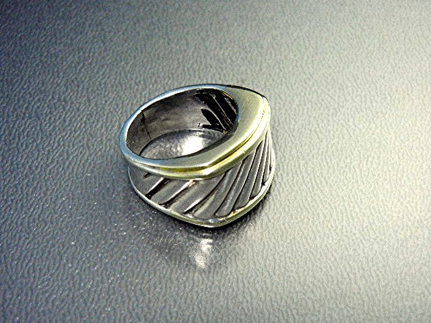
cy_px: 162
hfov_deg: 32.7
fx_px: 735
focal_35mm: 59
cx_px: 216
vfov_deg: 24.8
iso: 800
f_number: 8
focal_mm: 10.6
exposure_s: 1/30
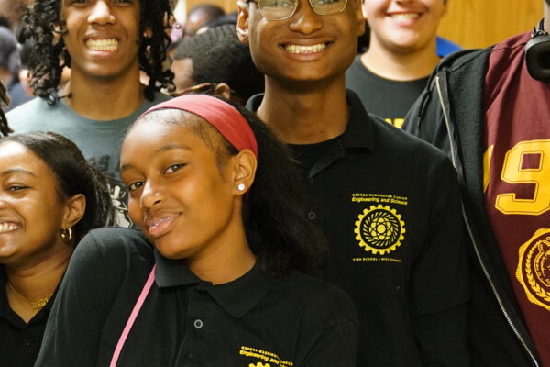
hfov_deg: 19.3
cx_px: 75
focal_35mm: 104
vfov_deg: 13.2
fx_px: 1589
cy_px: 163
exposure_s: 1/80
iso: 3200
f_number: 2.8
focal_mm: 39
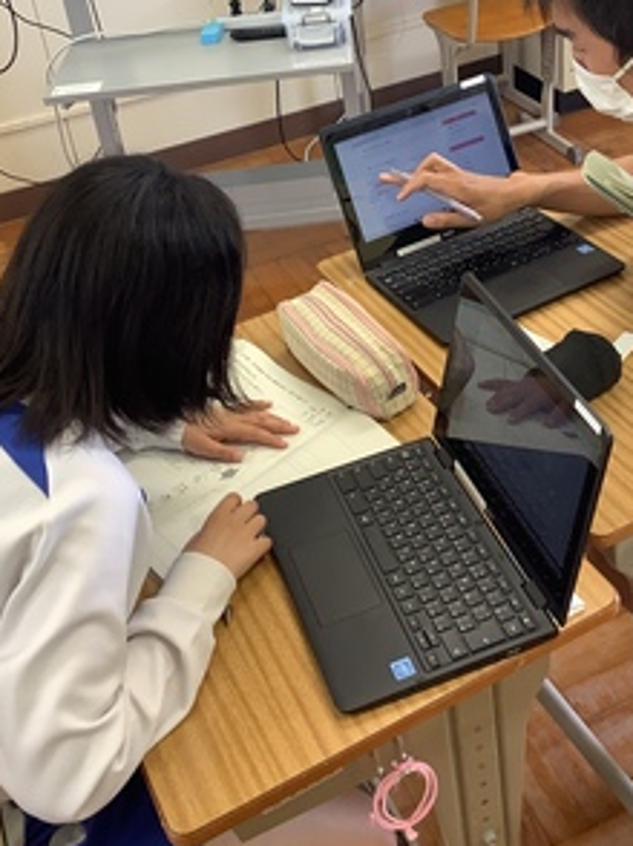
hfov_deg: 32.1
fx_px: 1099
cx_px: 340
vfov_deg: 41.5
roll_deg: +8.9
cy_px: 272
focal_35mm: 45
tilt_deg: -30.1
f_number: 2.4
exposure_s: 1/50
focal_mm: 3.3
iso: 80
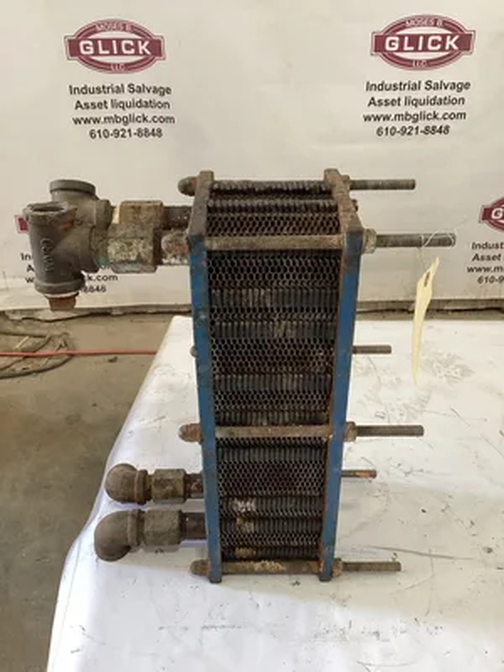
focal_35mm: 31
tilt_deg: -29.5
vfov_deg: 58.4
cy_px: 336
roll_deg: +1.9
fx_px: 602
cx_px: 252
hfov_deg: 45.4
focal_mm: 3.3
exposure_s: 1/50
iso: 100
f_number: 2.4
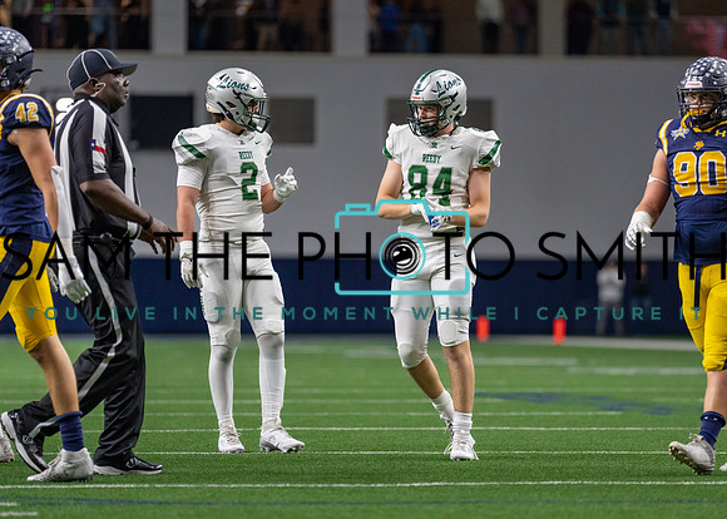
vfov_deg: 5.8
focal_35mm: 247
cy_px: 287
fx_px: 5103
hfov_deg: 8.1
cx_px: 450
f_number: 2.8
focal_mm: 200
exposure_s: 1/1000
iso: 2000
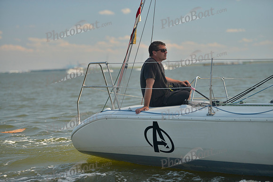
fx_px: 910
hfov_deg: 17.1
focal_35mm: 120
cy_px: 91
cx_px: 136
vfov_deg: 11.4
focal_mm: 120
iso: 200
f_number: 2.8
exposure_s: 1/1250
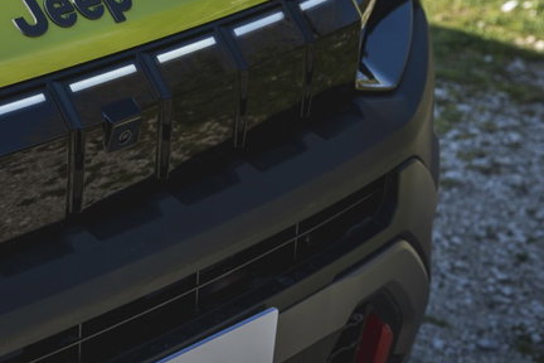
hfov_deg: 18.7
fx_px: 1617
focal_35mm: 107
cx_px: 25
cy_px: 92
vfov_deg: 12.8
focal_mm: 55
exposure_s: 1/320
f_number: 6.3
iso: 64
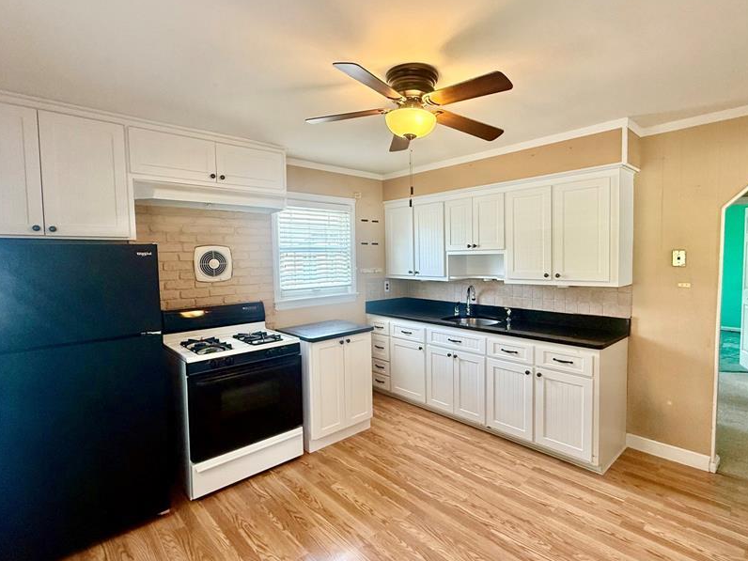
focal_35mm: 18
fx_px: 389
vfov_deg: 71.6
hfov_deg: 87.6
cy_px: 275
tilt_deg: -2.3
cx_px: 400
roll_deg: +0.9
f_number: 2.2
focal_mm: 2.22
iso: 160
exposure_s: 1/99
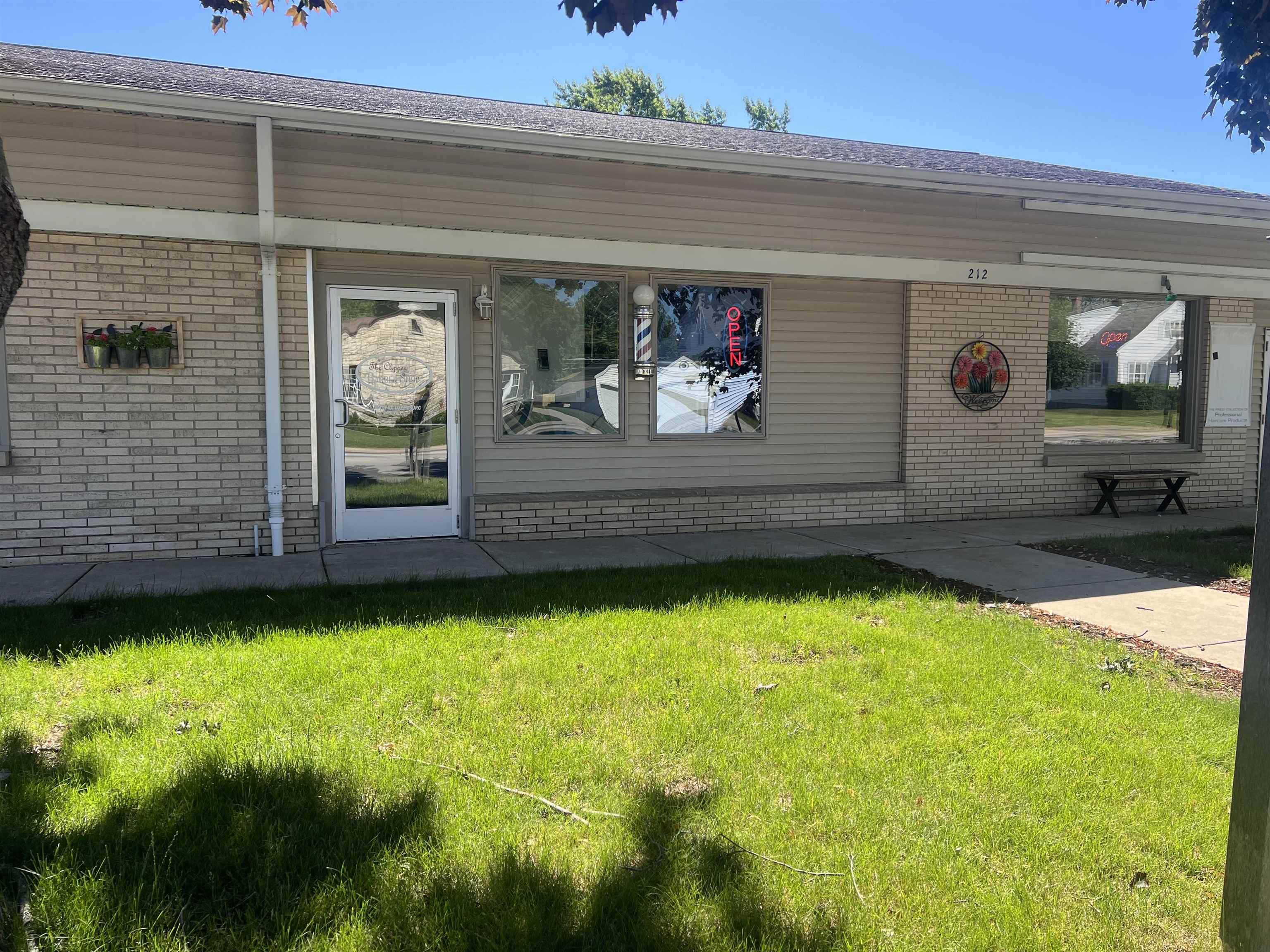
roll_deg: +0.1
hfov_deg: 67.3
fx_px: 954
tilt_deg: -5.5
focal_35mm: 26
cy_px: 476
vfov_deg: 53.1
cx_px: 635
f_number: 1.5
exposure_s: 1/991
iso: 50
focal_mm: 5.7
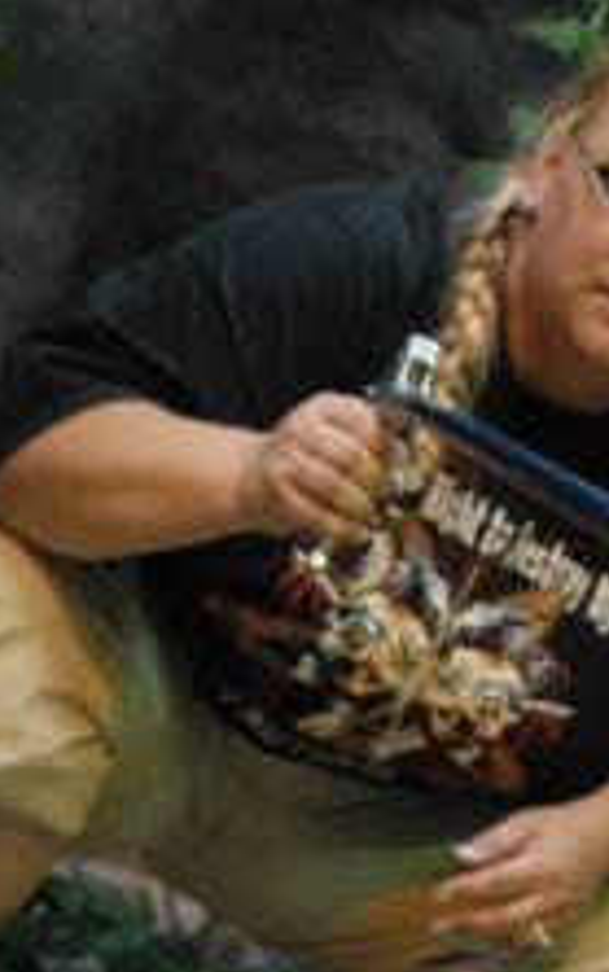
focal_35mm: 116
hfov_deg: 11.1
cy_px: 854
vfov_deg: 17.7
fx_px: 3076
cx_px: 688
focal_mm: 28
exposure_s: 1/125
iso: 1600
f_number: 6.3
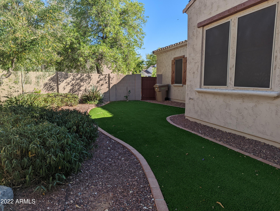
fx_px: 194
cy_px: 106
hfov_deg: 71.5
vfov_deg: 56.9
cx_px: 140
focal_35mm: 24
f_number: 1.85
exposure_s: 1/935
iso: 35
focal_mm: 6.81
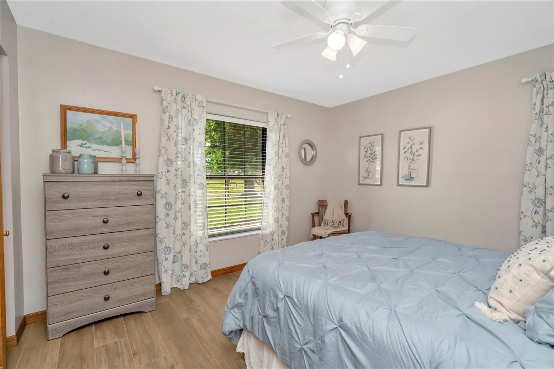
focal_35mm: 16
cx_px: 277
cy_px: 184
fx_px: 246
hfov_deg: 96.7
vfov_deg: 73.7
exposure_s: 1/60
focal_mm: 16
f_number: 6.7
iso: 160
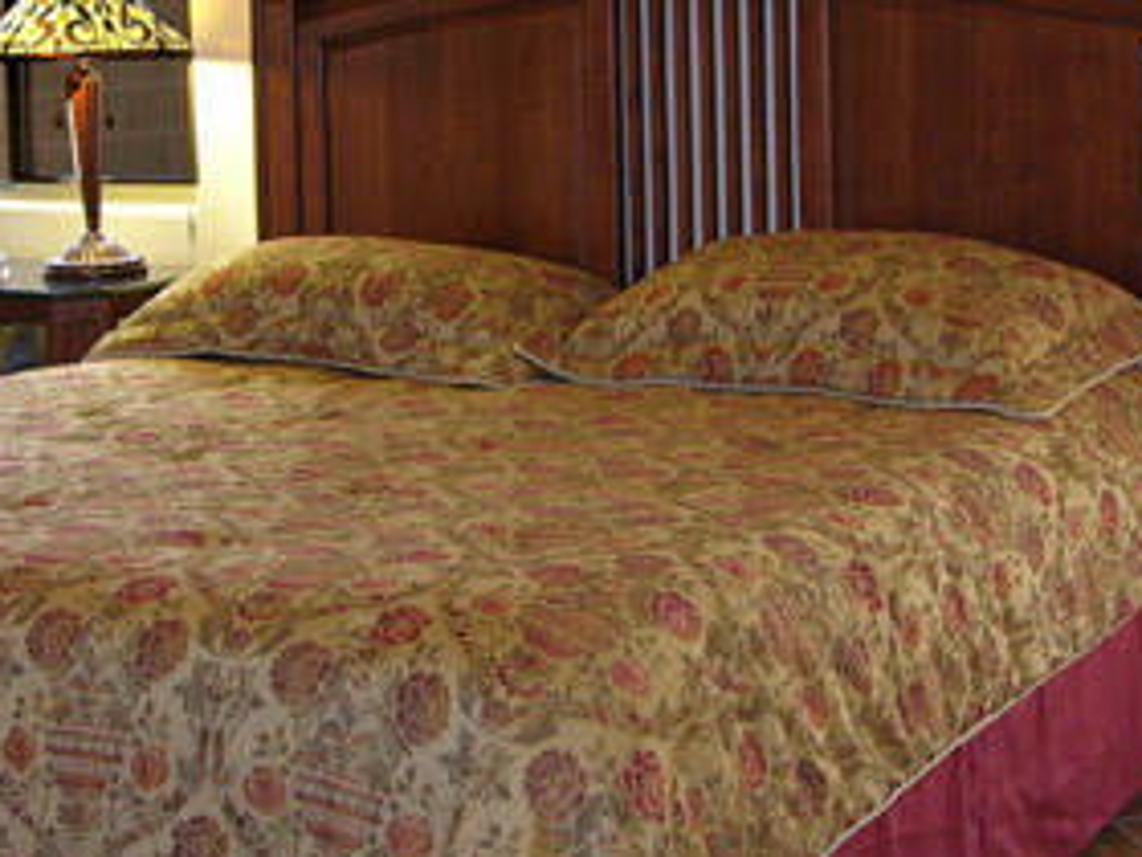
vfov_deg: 18.2
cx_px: 498
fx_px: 2672
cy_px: 306
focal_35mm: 81
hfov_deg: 24.1
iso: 50
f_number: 3.5
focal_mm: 8.9
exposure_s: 1/4
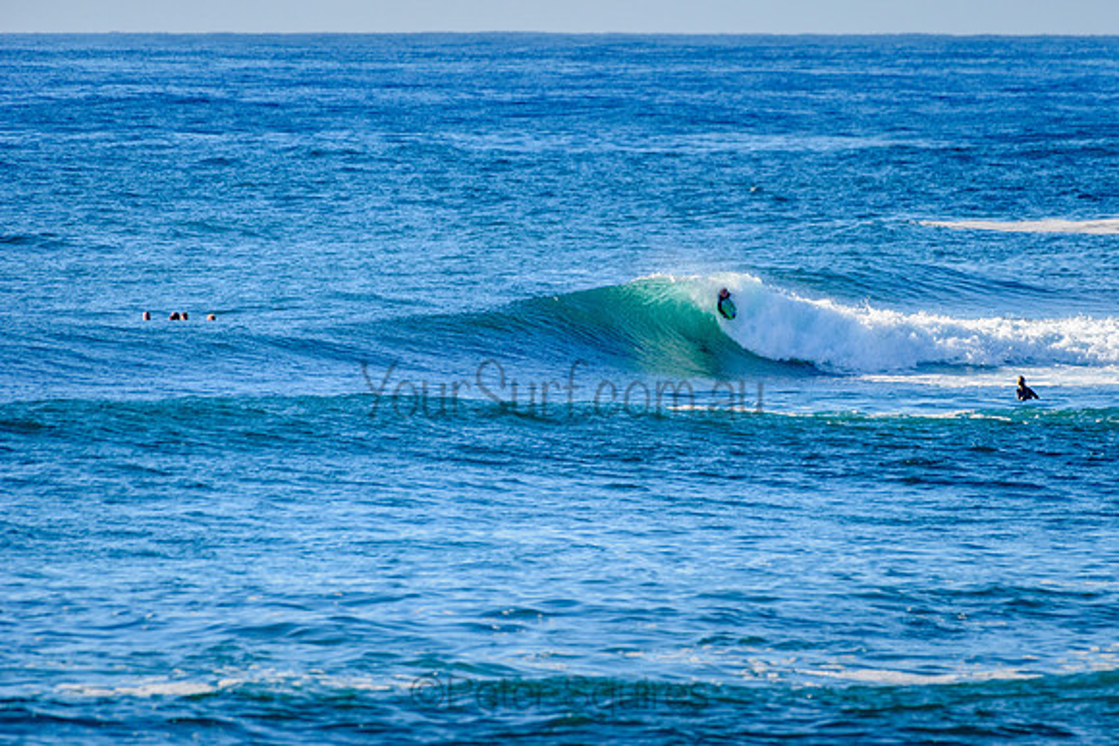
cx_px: 686
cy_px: 318
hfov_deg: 3.4
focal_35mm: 613
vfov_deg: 2.2
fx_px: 19064
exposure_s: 1/2000
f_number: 5.6
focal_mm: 500
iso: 280
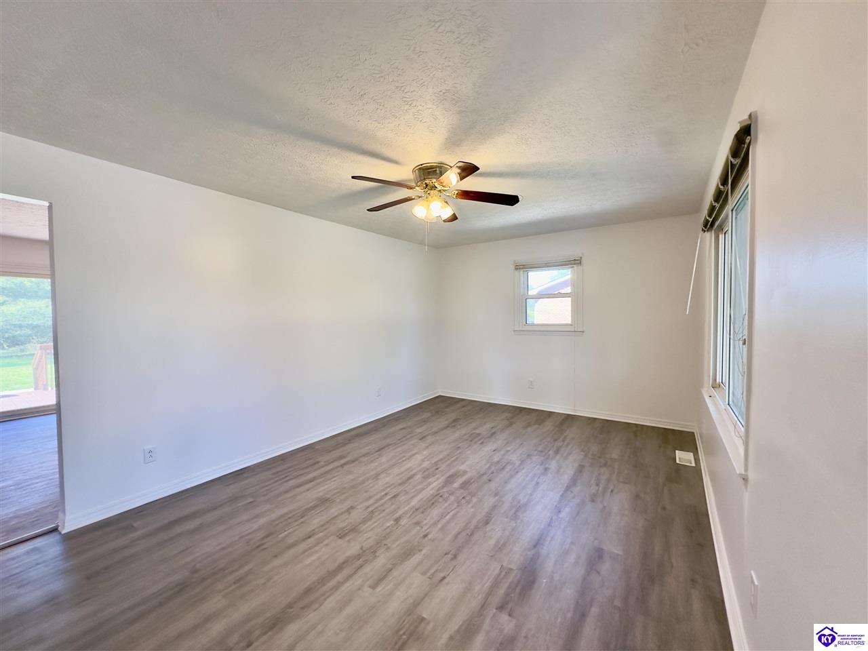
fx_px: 351
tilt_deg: -2.0
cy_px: 326
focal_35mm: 14
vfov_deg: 85.7
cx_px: 434
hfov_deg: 102.1
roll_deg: +1.1
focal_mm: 2.22
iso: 160
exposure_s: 1/120
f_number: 2.2
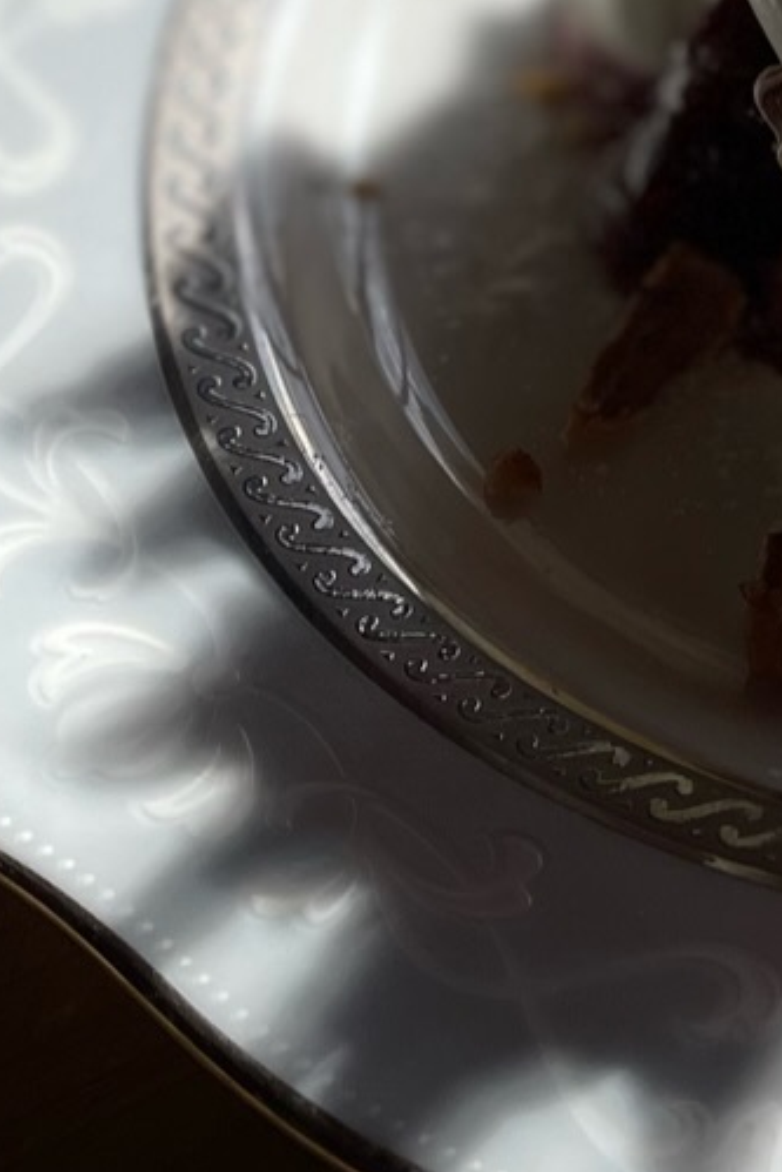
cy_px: -573
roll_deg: +5.7
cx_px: 1171
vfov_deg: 16.8
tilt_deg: -36.2
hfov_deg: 11.8
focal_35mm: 111
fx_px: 3614
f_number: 1.6
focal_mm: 4.2
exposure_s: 1/4292
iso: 50
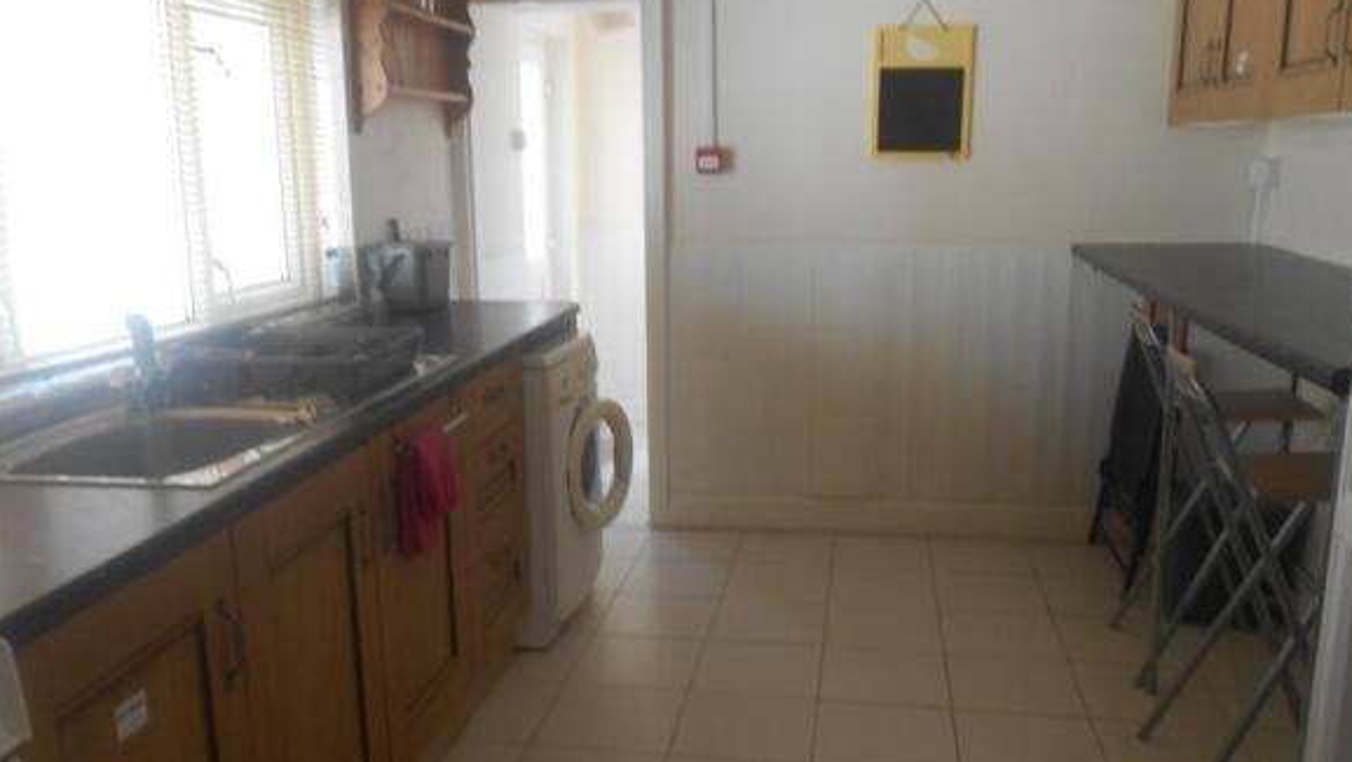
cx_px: 681
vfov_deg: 35.6
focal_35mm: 33
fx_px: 1183
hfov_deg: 59.5
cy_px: 423
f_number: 3.4
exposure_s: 1/30
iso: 160
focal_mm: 5.1
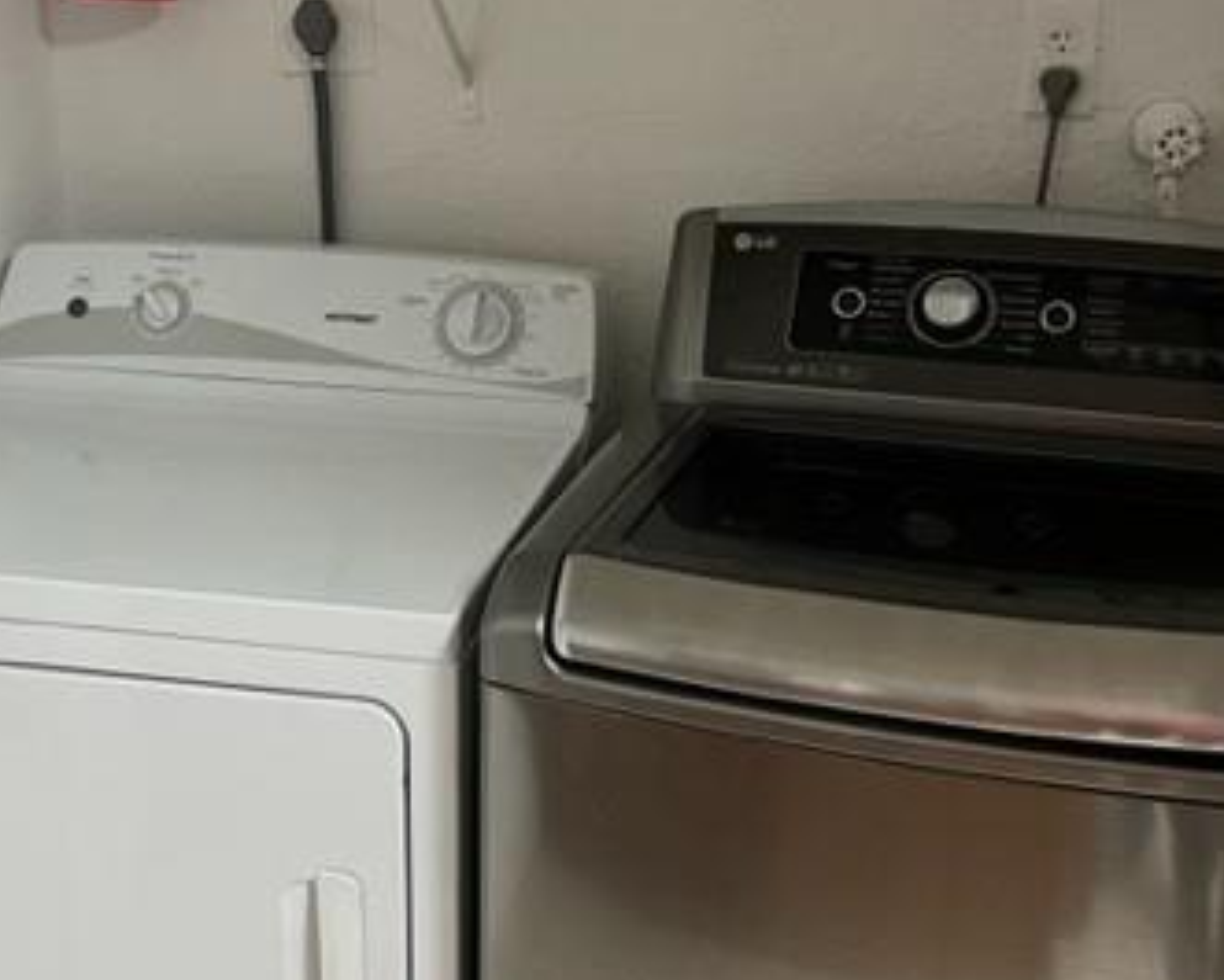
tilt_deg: -19.5
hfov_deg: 38.0
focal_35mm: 49
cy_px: 496
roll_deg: -0.4
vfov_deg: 30.9
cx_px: 562
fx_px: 1776
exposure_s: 1/60
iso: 200
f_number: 1.5
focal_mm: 5.7
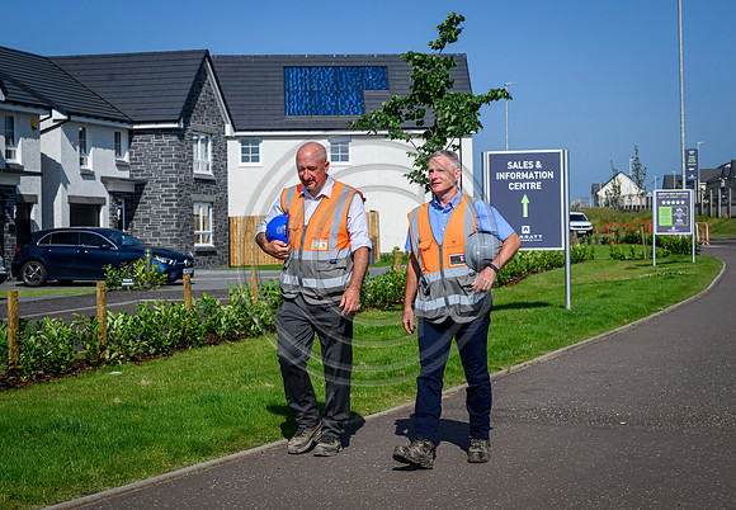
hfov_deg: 25.6
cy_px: 233
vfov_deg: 17.9
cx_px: 415
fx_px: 1615
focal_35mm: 78
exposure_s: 1/2500
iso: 500
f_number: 7.1
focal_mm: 70
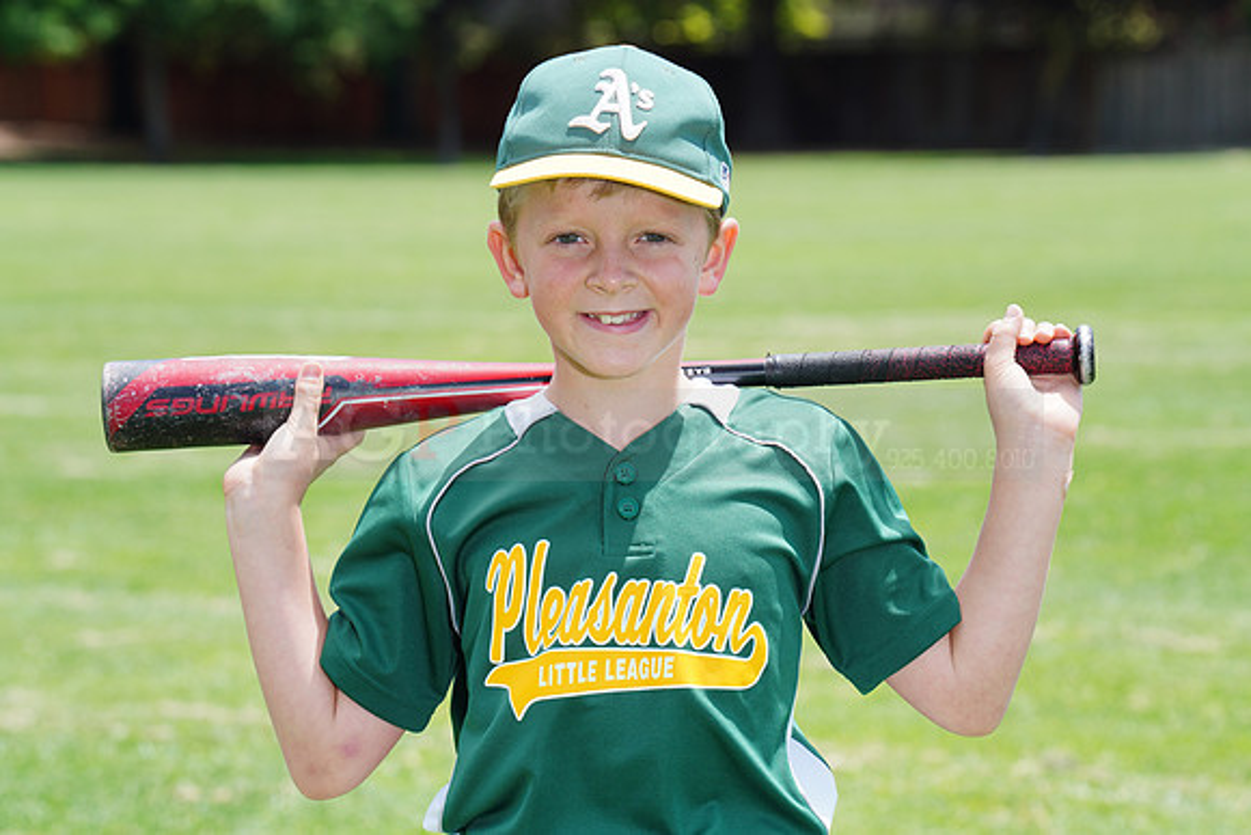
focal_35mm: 186
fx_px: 6465
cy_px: 418
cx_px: 626
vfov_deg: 7.4
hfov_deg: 11.1
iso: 200
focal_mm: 186
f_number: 10
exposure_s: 1/200
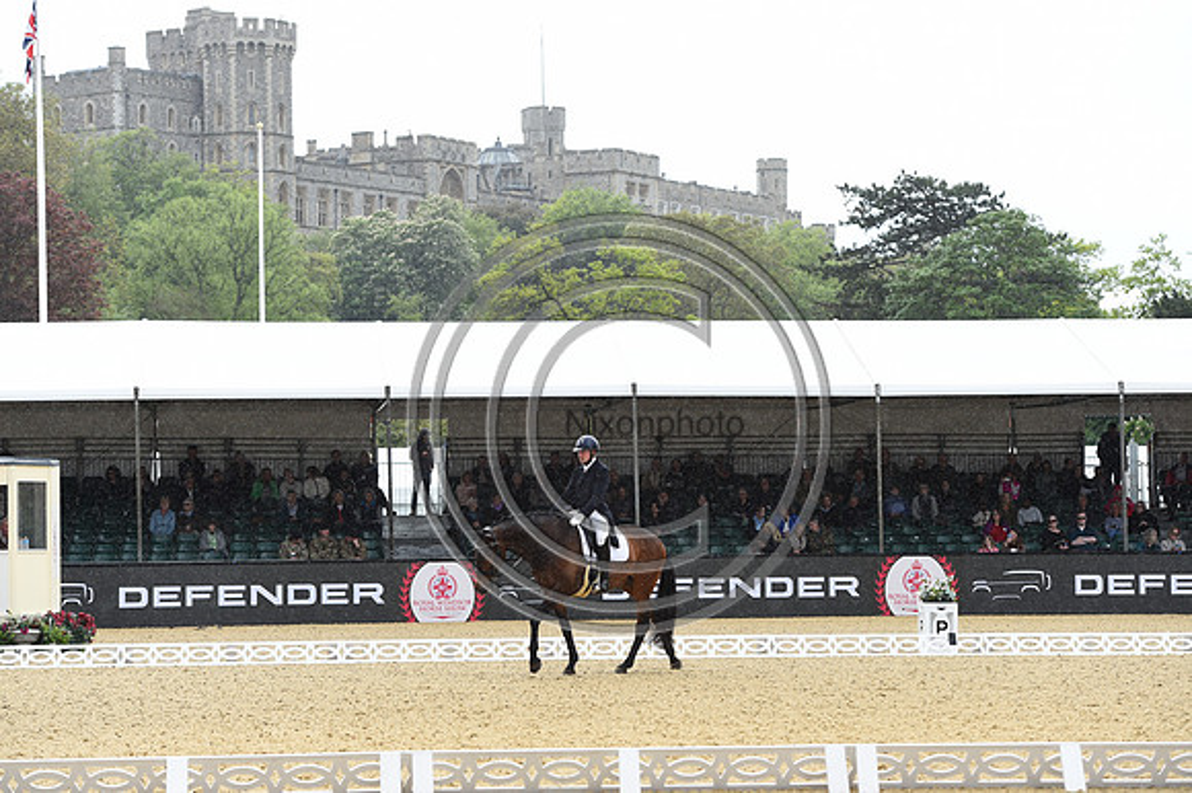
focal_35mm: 102
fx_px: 3375
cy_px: 396
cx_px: 596
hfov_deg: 20.0
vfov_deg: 13.4
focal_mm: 102
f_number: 5
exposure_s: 1/1250
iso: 450
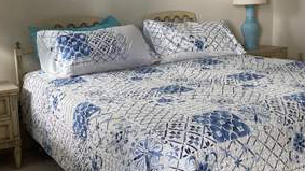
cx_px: 160
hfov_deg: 42.9
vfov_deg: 24.8
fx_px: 388
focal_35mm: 48
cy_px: 58
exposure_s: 1/68
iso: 125
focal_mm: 4.2
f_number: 1.6
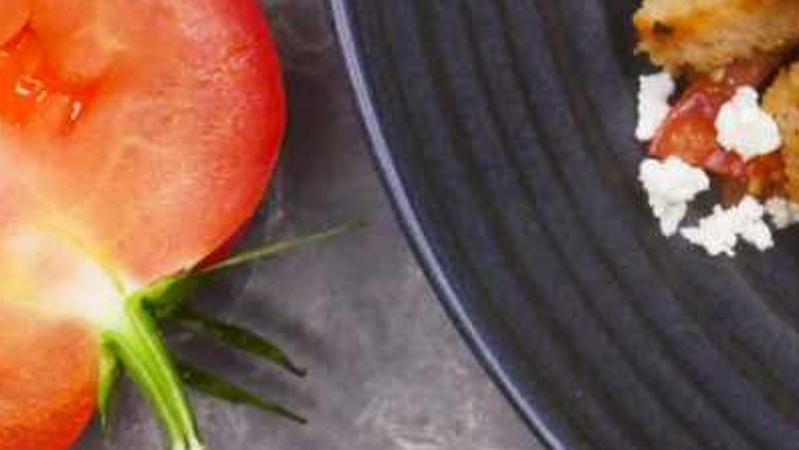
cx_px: 763
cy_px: 59
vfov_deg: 9.5
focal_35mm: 127
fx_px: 2691
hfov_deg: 16.6
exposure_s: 1/30
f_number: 8
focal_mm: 14.5
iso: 1600
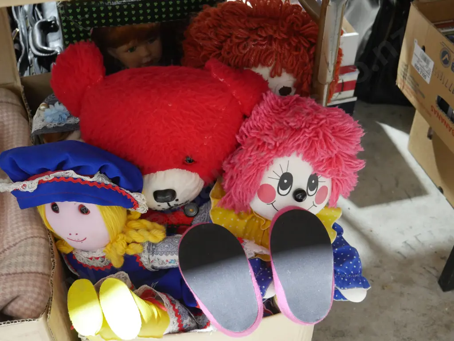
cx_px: 227
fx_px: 604
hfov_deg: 41.2
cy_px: 170
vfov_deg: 31.5
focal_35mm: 46
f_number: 5.1
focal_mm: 23
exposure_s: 1/40
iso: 3200
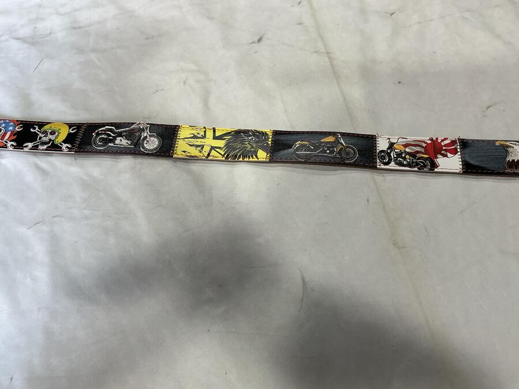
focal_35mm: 29
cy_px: 194
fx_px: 435
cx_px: 260
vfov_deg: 48.2
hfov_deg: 61.7
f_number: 1.8
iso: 64
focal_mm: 3
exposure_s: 1/100
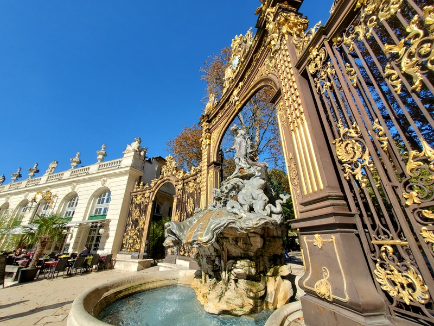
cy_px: 163
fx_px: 163
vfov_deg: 89.9
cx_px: 217
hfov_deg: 106.2
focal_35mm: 13
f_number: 2.2
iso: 50
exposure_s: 1/1093
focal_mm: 1.8
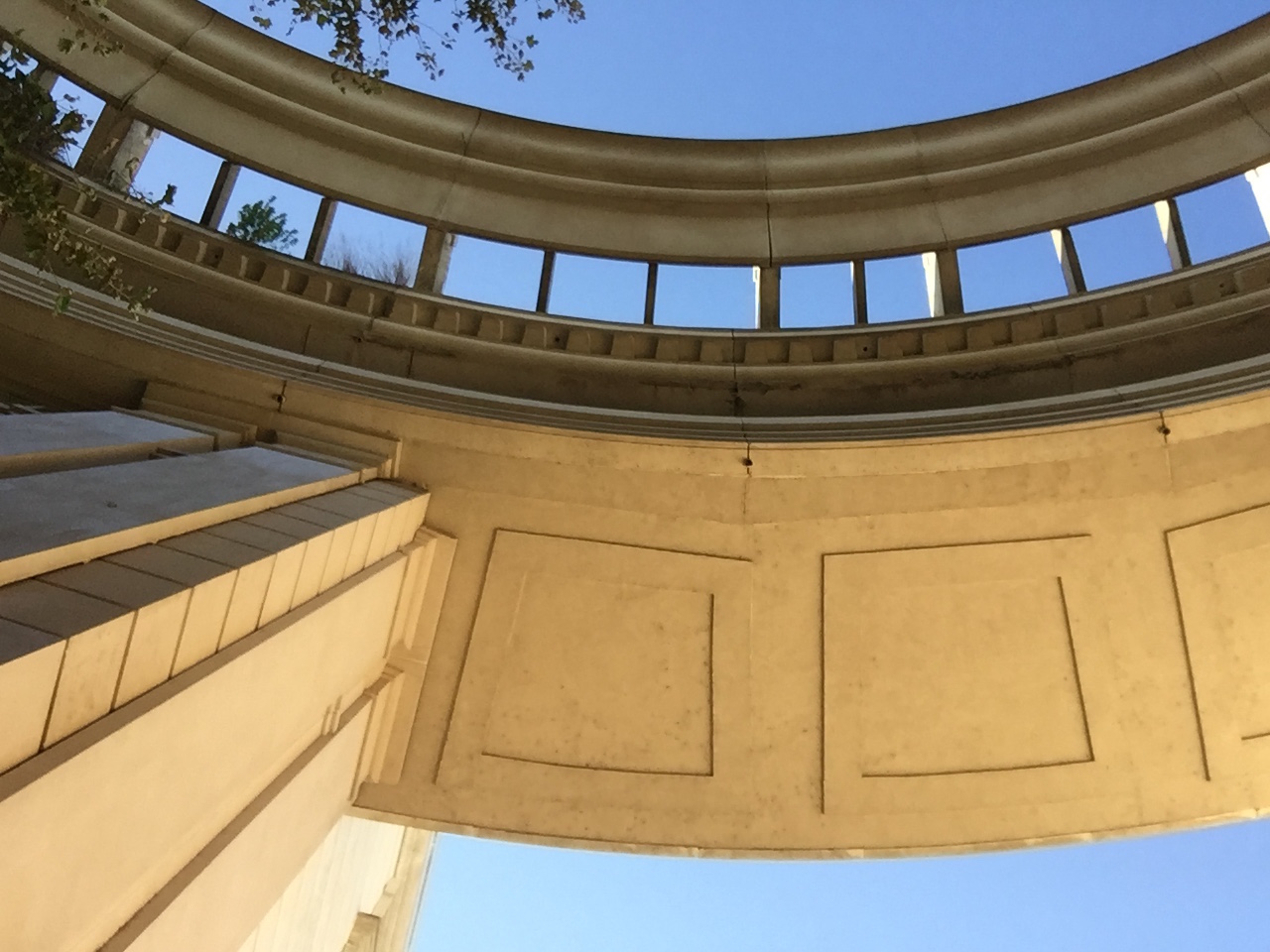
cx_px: 635
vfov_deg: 45.4
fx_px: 1137
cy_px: 476
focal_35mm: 31
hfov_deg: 58.4
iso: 32
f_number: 2.2
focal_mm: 2.65
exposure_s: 1/575
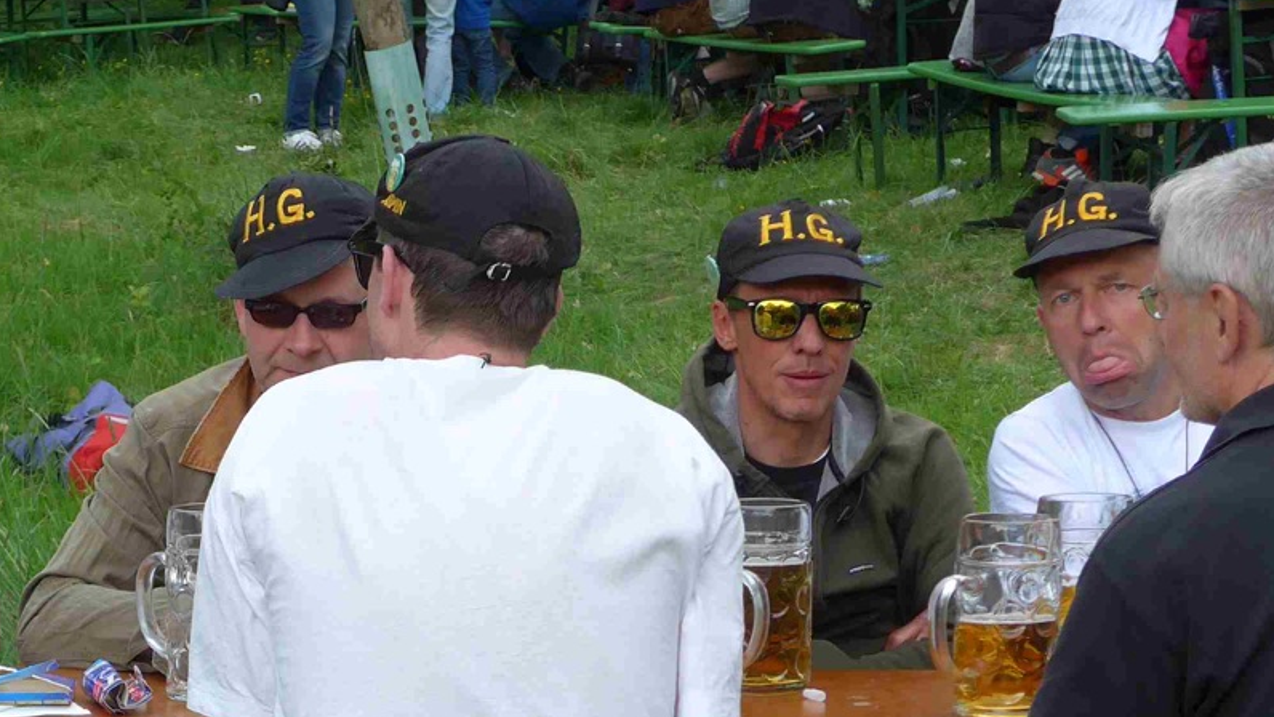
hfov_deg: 15.4
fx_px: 4662
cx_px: 163
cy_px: 792
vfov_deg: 8.7
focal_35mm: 138
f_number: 3.9
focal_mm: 13.4
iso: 80
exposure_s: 1/80
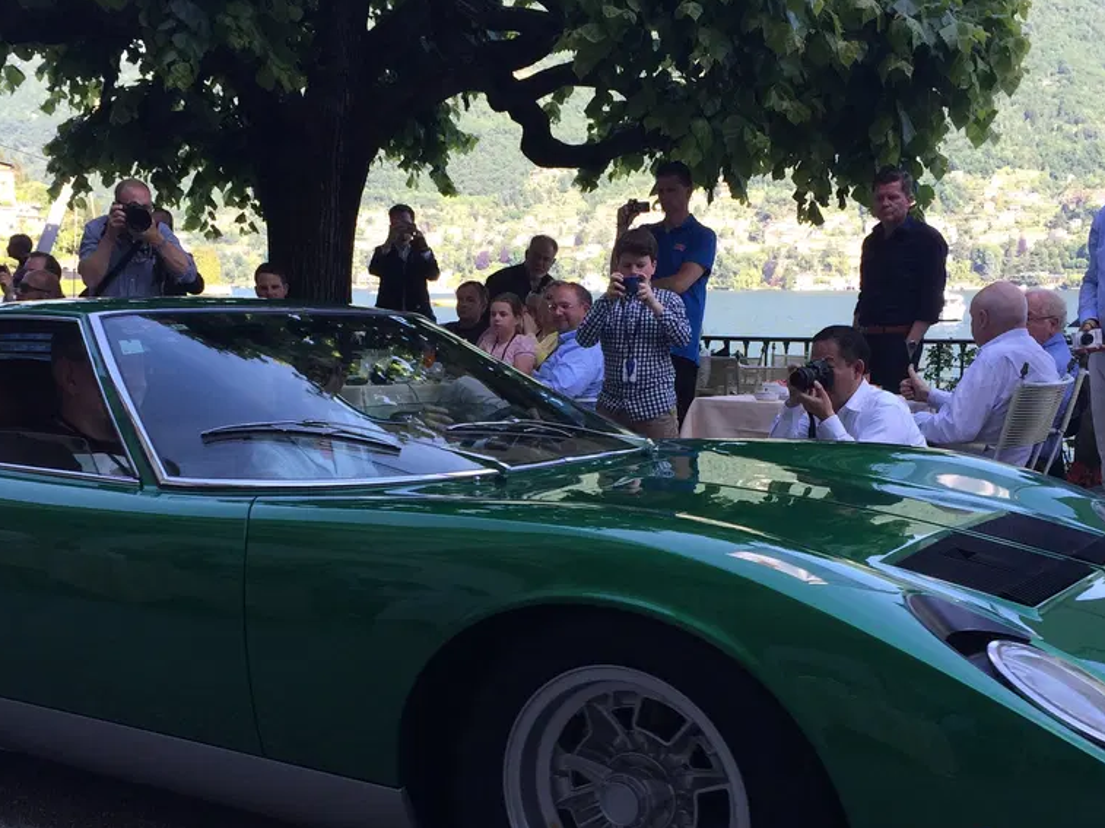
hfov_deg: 41.2
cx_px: 530
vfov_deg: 31.3
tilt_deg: -9.9
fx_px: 1468
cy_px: 546
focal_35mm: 46
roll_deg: +2.5
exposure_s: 1/345
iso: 32
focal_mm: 4.15
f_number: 2.2
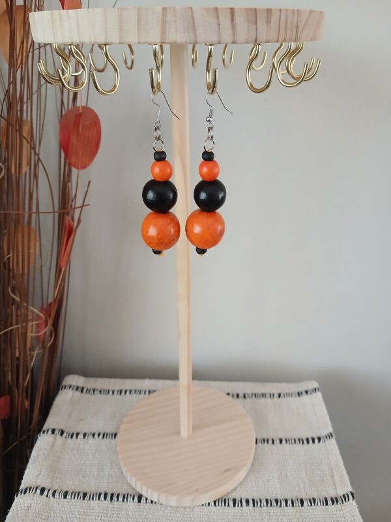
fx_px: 407
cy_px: 261
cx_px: 196
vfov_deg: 65.3
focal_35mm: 27
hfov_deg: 51.4
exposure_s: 1/25
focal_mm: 3.98
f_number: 1.8
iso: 250
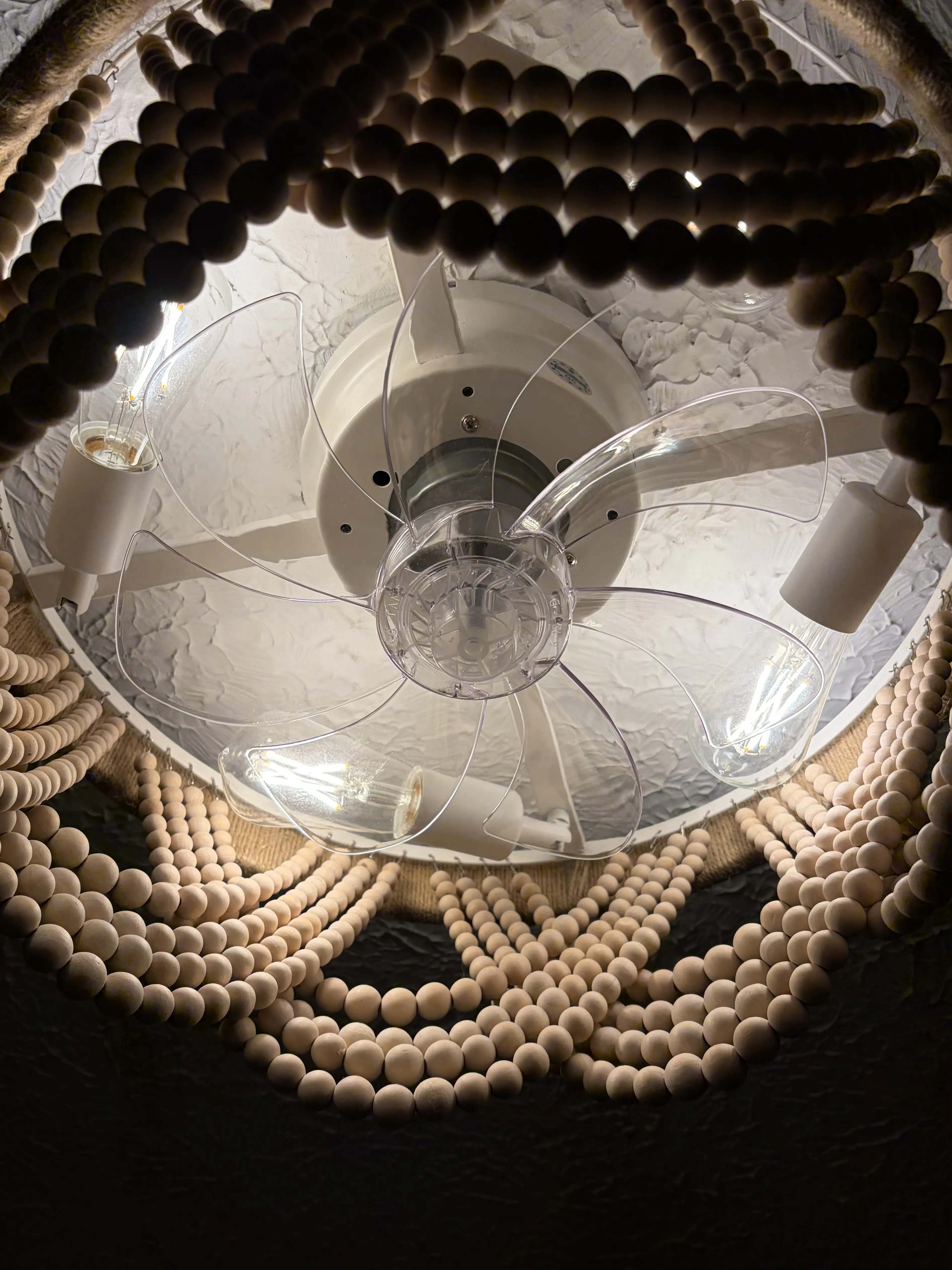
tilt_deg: +56.6
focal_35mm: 26
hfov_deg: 53.1
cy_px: 635
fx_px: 953
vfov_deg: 67.3
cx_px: 476
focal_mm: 5.96
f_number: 1.6
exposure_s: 1/701
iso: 50
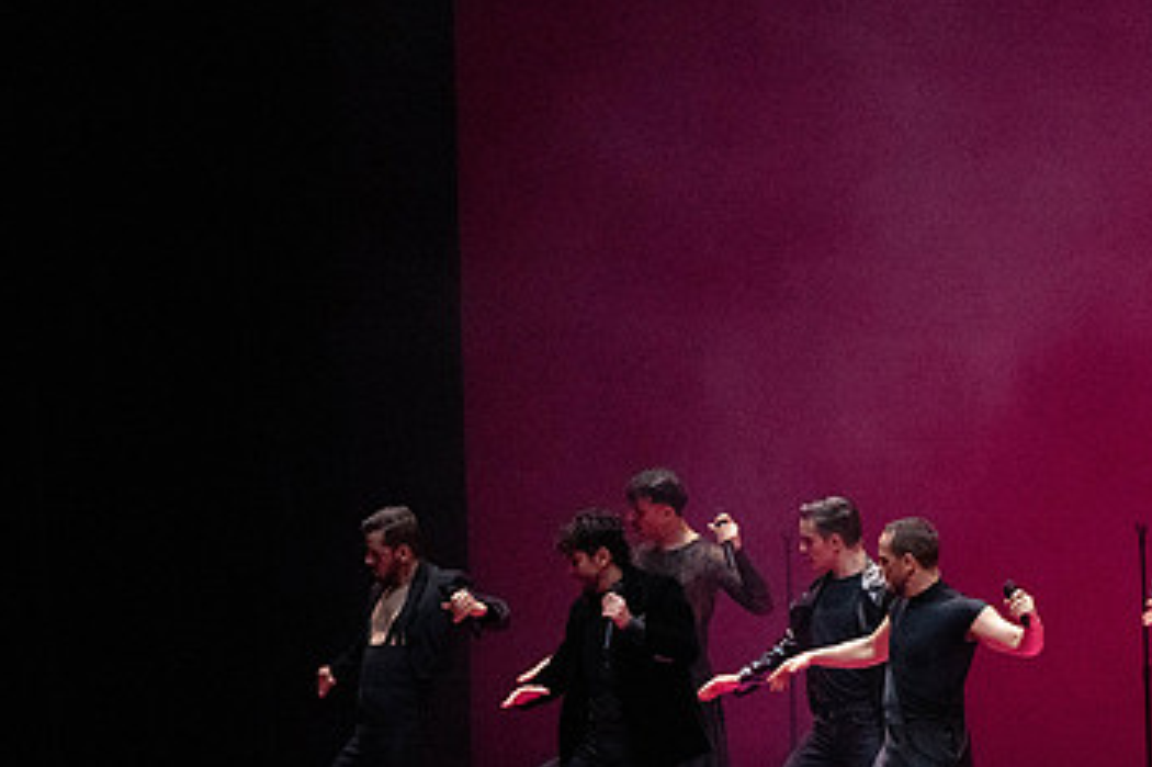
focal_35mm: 325
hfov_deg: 6.3
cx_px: 813
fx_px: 10395
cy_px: 518
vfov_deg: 4.2
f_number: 9
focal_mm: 196
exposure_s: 1/400
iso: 25600
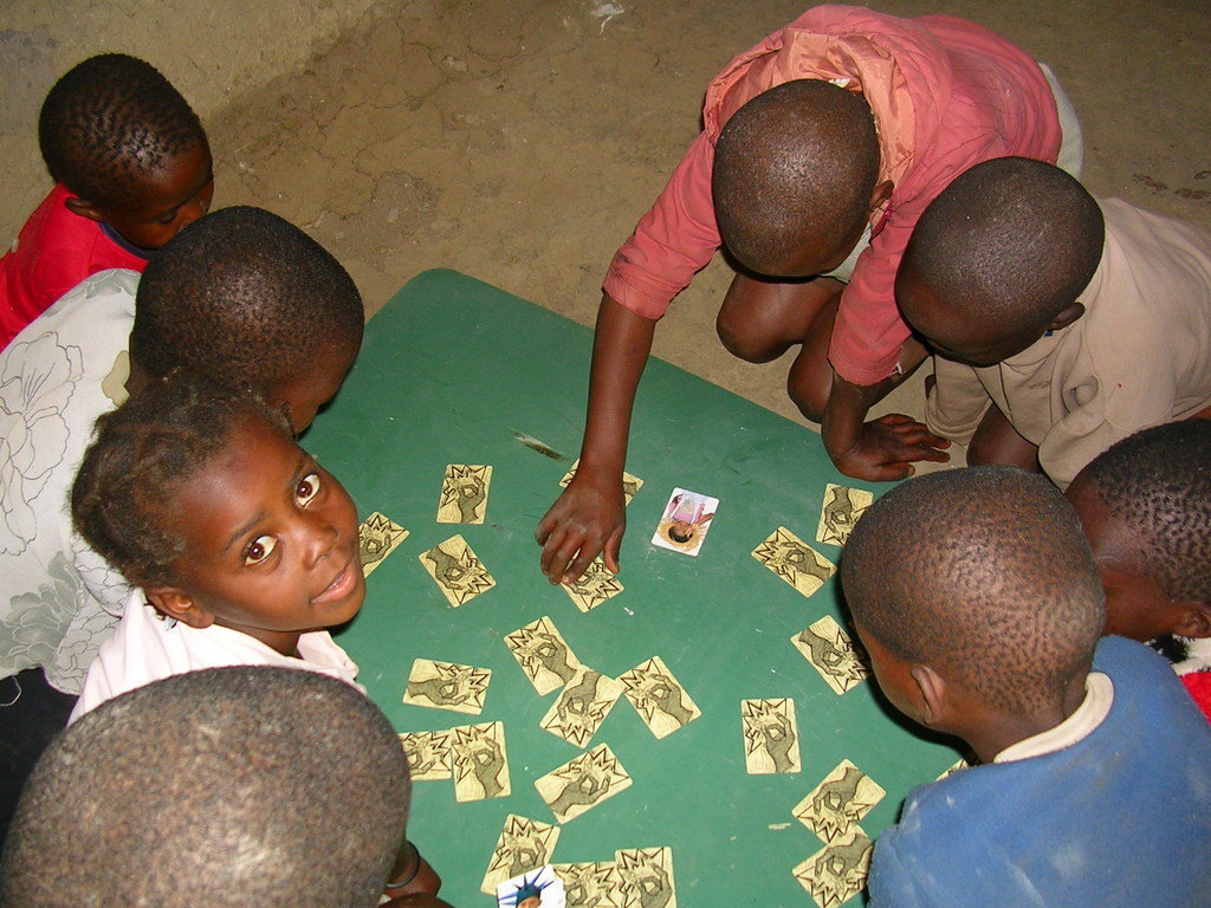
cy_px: 454
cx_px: 606
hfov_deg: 49.0
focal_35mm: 38
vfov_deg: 37.7
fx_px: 1329
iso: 61
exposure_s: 1/60.1
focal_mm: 5.8
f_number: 2.8
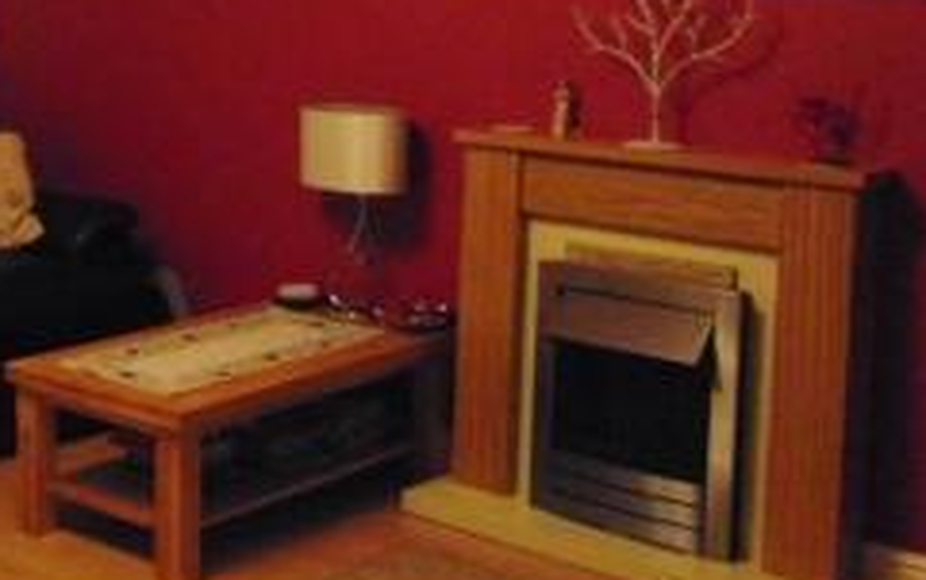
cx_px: 29
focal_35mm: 64
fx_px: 1616
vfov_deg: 20.0
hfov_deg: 30.1
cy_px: 60
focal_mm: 4.5
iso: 400
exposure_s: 1/13
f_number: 3
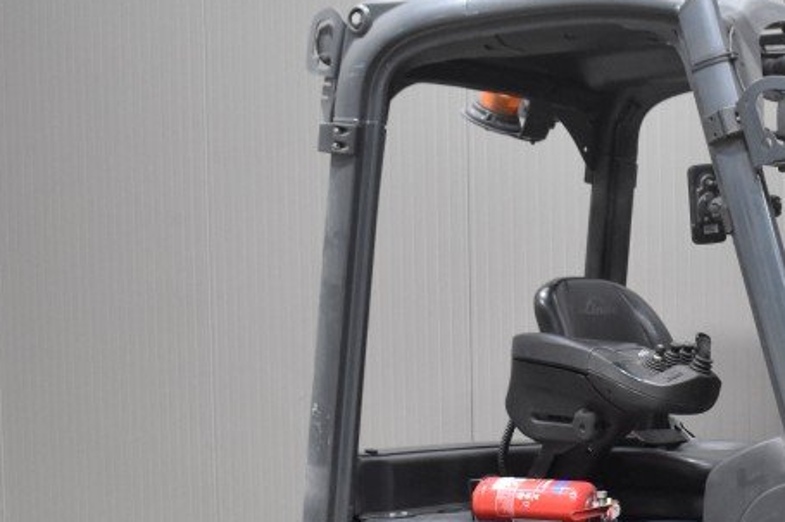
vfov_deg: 15.4
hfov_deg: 22.2
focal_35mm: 87
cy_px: 527
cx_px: 849
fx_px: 1896
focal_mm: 22
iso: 1600
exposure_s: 1/30
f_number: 4.5
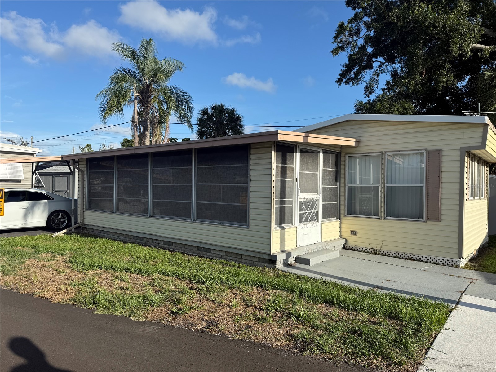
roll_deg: -0.7
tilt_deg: -0.1
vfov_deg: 56.8
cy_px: 186
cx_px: 248
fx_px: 344
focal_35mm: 24
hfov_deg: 71.6
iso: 80
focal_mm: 6.76
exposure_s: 1/4167
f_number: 1.78
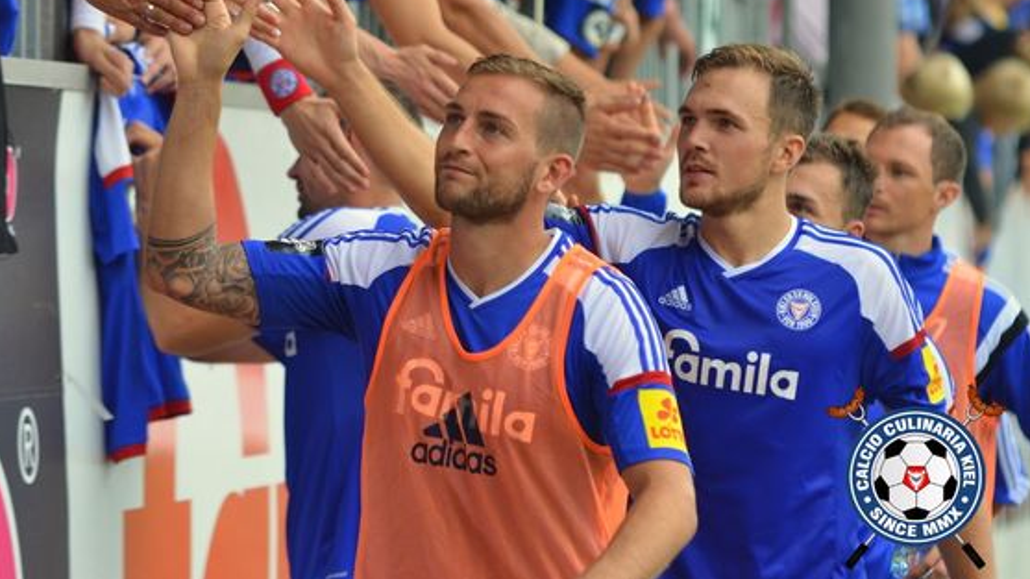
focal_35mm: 298
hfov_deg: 7.3
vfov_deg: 4.1
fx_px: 8124
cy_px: 233
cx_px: 512
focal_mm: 185
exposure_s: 1/1000
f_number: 4
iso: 500
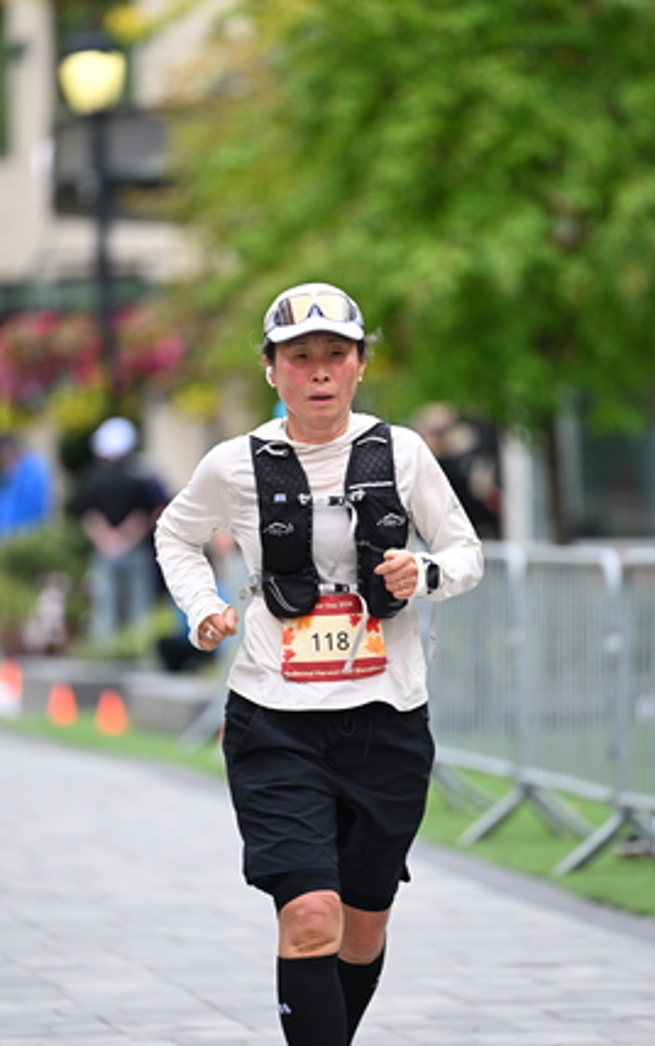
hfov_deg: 5.0
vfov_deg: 8.0
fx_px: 7473
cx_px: 321
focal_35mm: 262
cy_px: 445
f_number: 2.8
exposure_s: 1/1600
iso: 640
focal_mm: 200
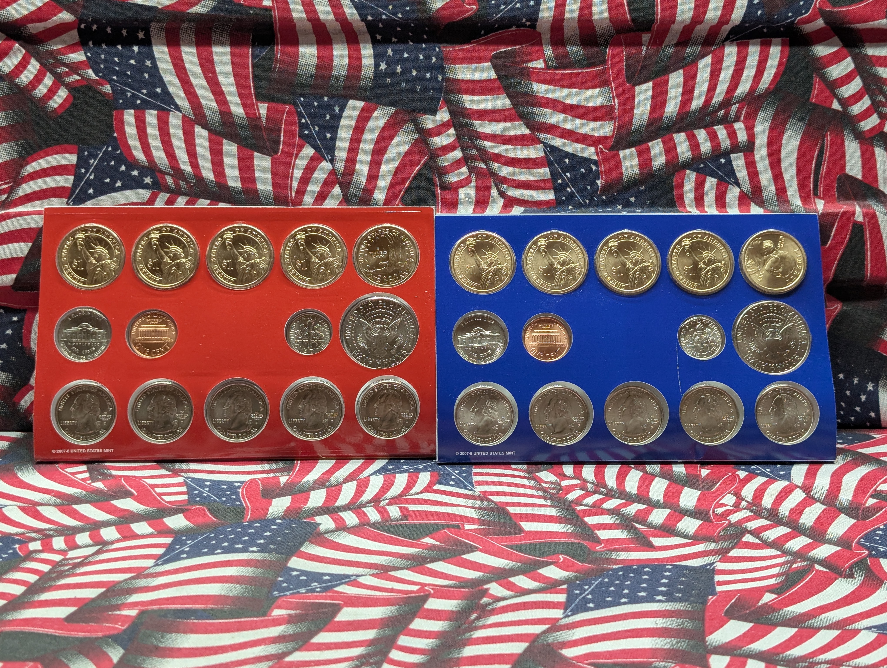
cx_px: 444
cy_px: 334
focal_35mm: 49
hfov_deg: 38.9
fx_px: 1257
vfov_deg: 29.7
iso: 54
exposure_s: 1/63.2
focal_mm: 6.9
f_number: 1.68
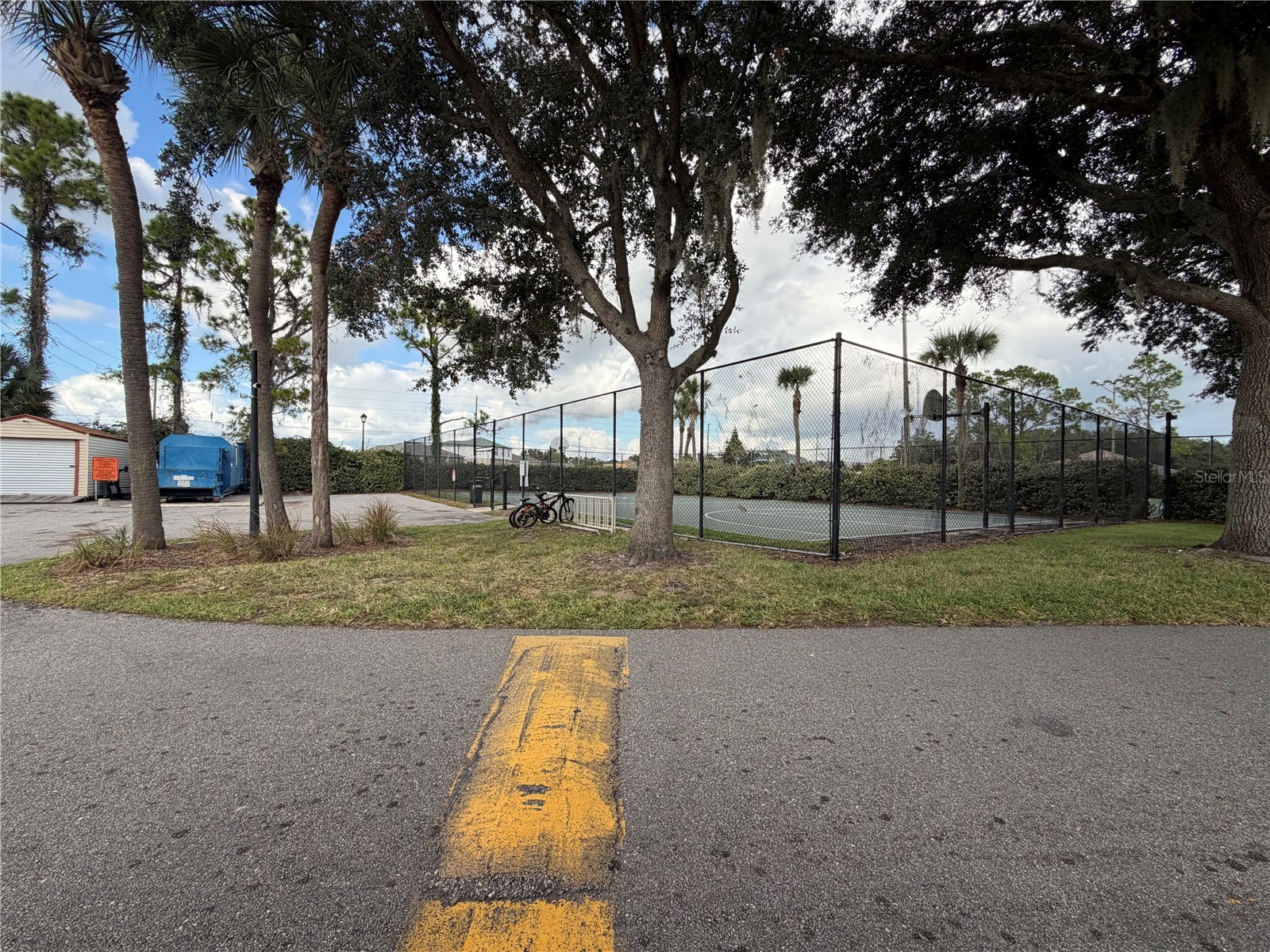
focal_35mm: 14
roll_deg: -0.4
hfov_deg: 102.1
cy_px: 476
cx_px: 635
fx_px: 514
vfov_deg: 85.7
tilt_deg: +0.5
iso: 40
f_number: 2.2
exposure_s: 1/531
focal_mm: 2.22
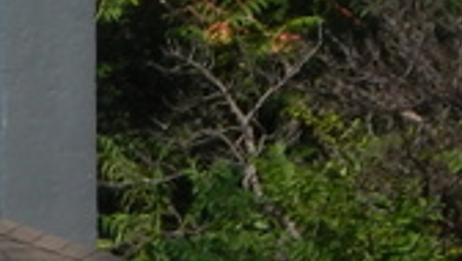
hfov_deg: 5.7
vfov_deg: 3.3
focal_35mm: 365
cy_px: 508
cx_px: -685
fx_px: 4477
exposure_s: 1/1000
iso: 125
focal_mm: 9.7
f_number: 3.8
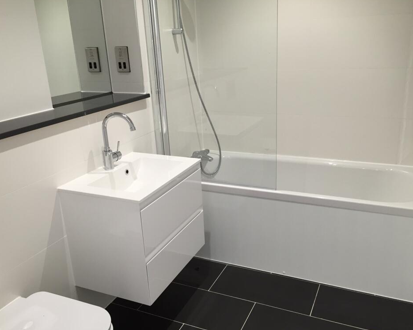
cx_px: 211
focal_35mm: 31
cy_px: 165
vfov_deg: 47.1
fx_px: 379
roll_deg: +1.2
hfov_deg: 57.2
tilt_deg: -19.0
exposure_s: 1/33
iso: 50
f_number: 2.2
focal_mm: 4.15
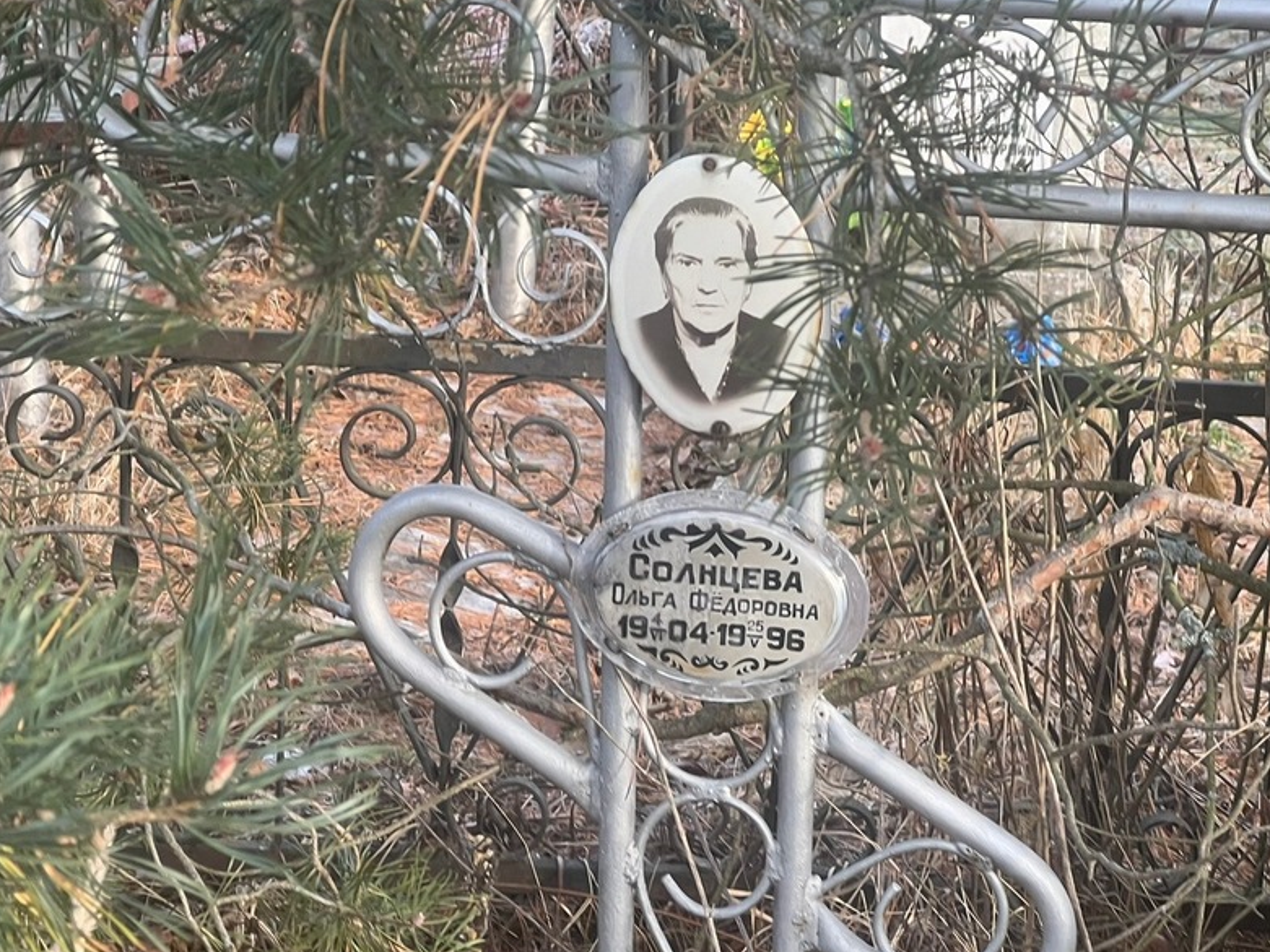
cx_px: 727
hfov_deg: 19.4
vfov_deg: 14.6
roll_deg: -1.0
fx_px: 3706
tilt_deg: -14.1
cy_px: 601
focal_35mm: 101
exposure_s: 1/99
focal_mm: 9
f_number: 2.8
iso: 80
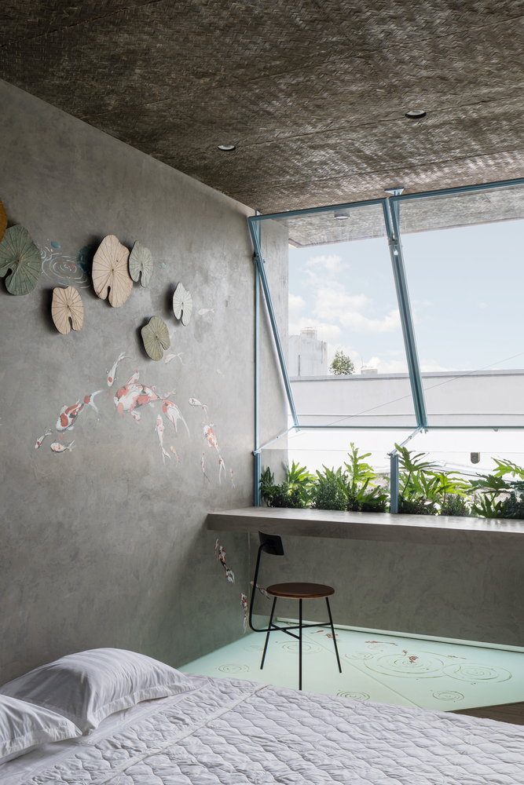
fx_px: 786
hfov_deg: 36.9
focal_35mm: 36
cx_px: 262
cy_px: 392
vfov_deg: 53.1
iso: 100
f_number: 11
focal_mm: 24
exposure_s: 1/3
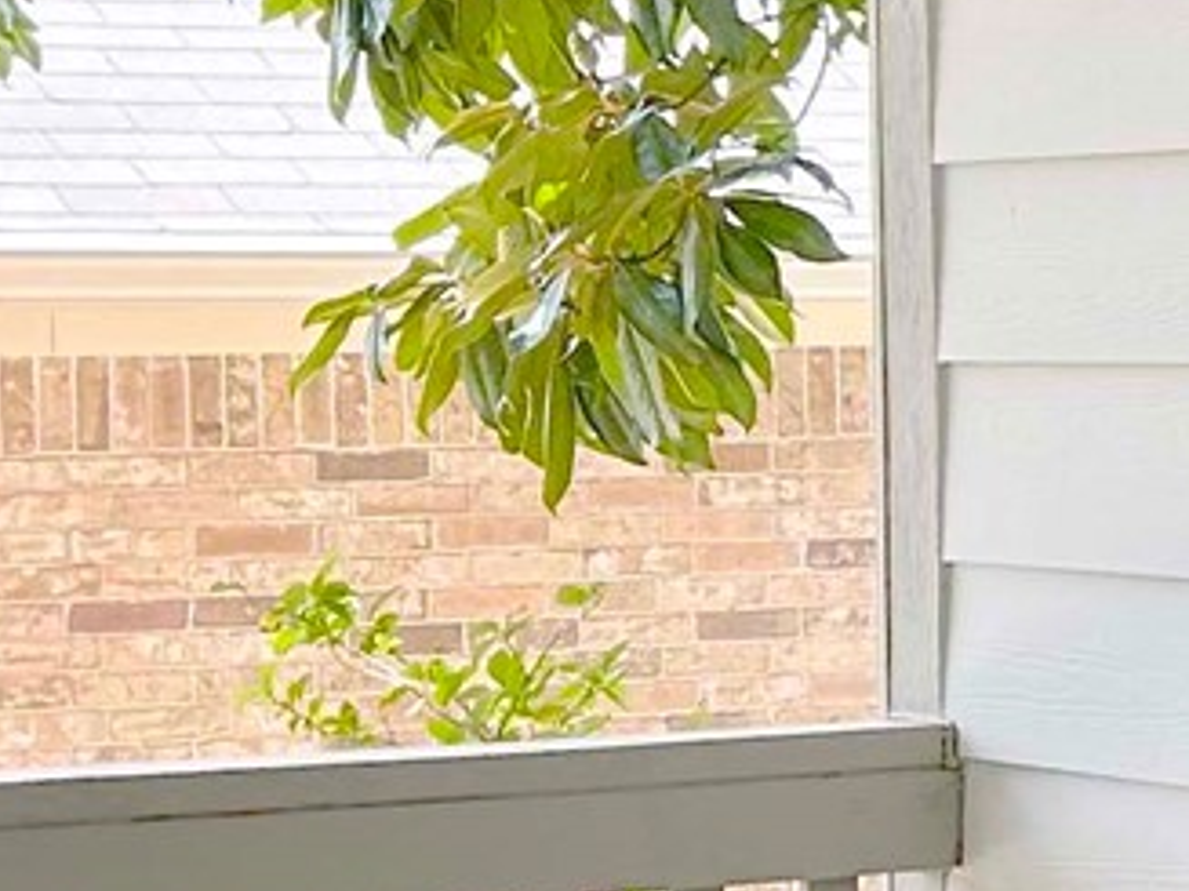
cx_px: 2458
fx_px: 5597
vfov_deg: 9.1
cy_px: 527
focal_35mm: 163
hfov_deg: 10.9
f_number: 1.5
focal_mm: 5.7
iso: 40
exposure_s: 1/262
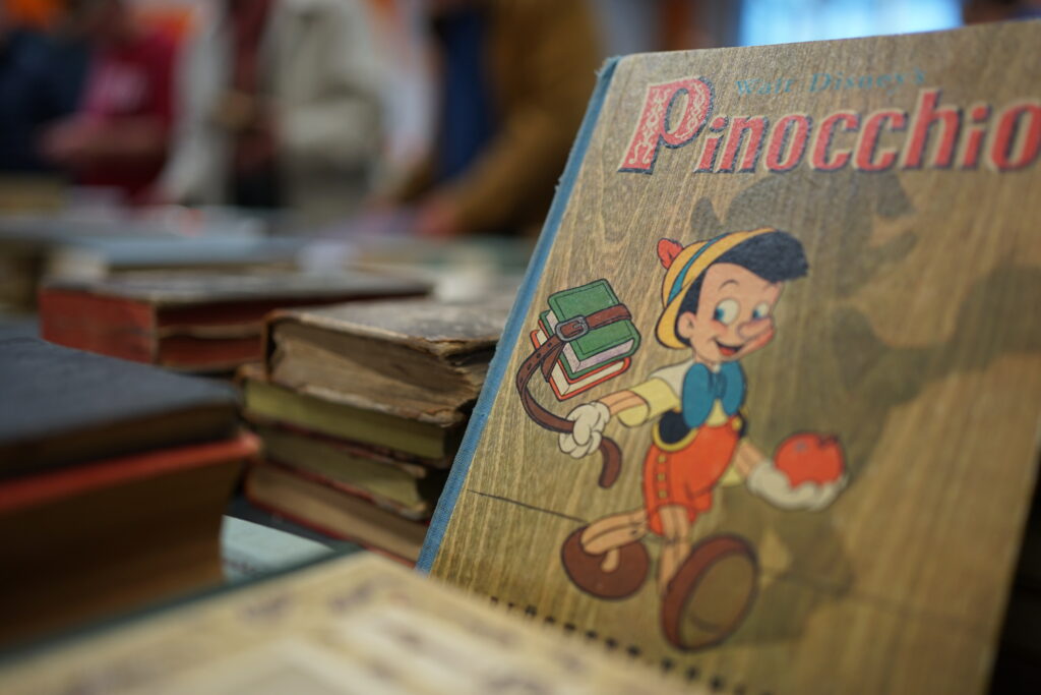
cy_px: 348
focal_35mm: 35
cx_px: 520
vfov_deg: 37.9
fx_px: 1012
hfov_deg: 54.4
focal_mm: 35
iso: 400
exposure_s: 1/160
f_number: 2.2
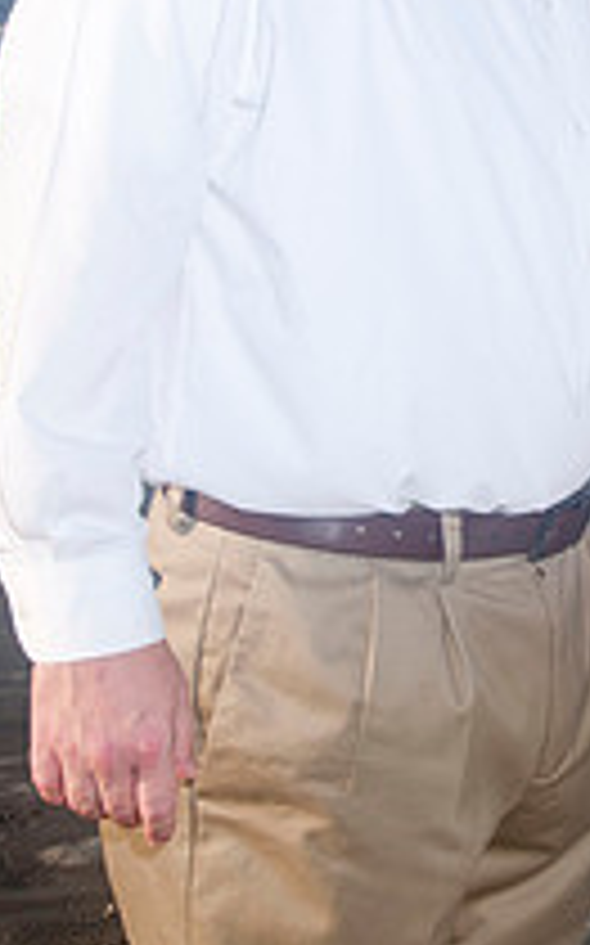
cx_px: 624
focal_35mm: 118
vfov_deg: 17.5
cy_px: 171
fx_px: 3040
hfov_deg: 11.0
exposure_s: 1/250
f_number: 10
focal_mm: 36
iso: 100
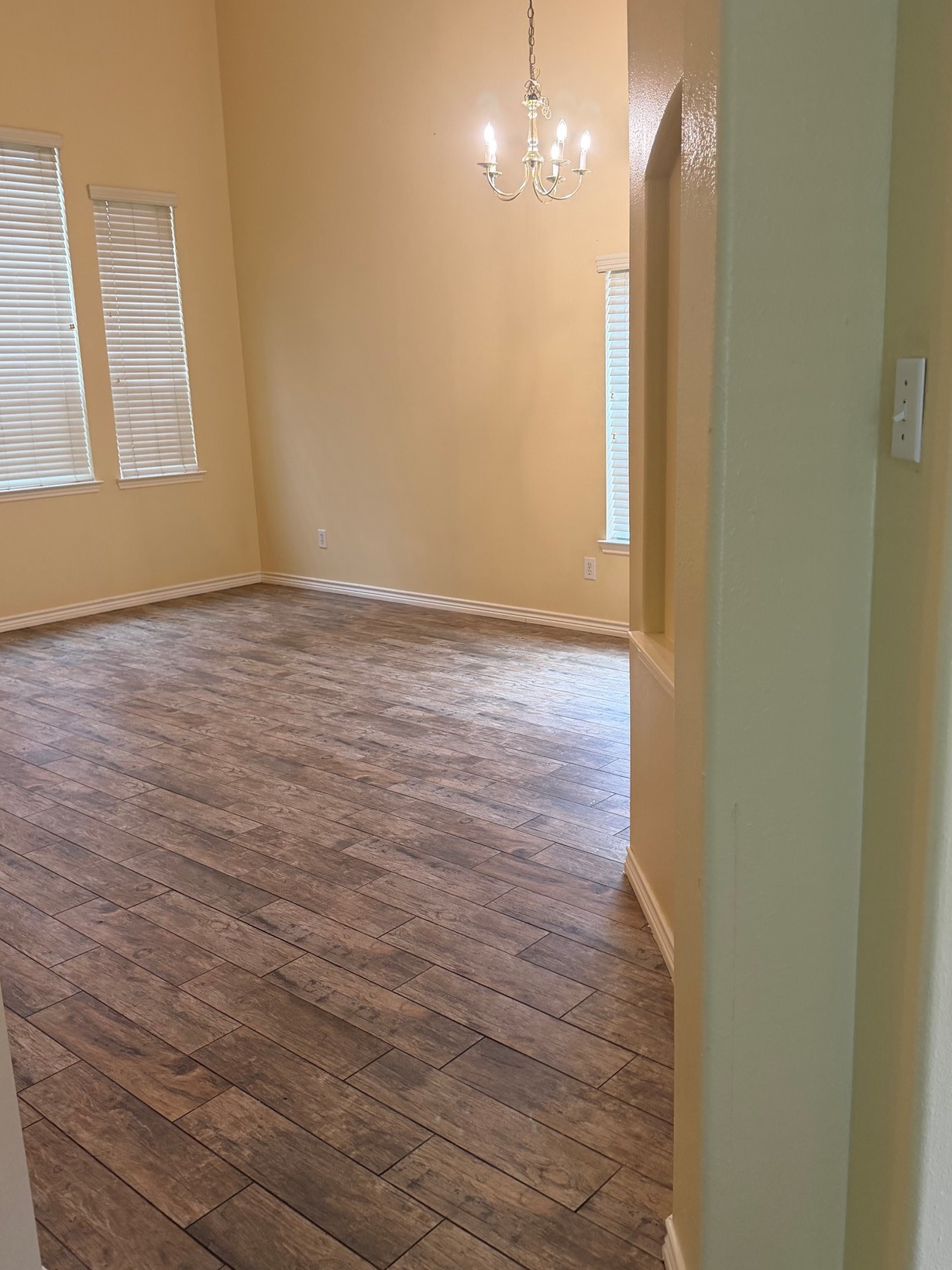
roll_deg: +1.6
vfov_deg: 59.9
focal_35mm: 30
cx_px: 512
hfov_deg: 46.8
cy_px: 614
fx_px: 1100
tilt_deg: -13.1
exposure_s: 1/60
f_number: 1.78
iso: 160
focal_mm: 6.76
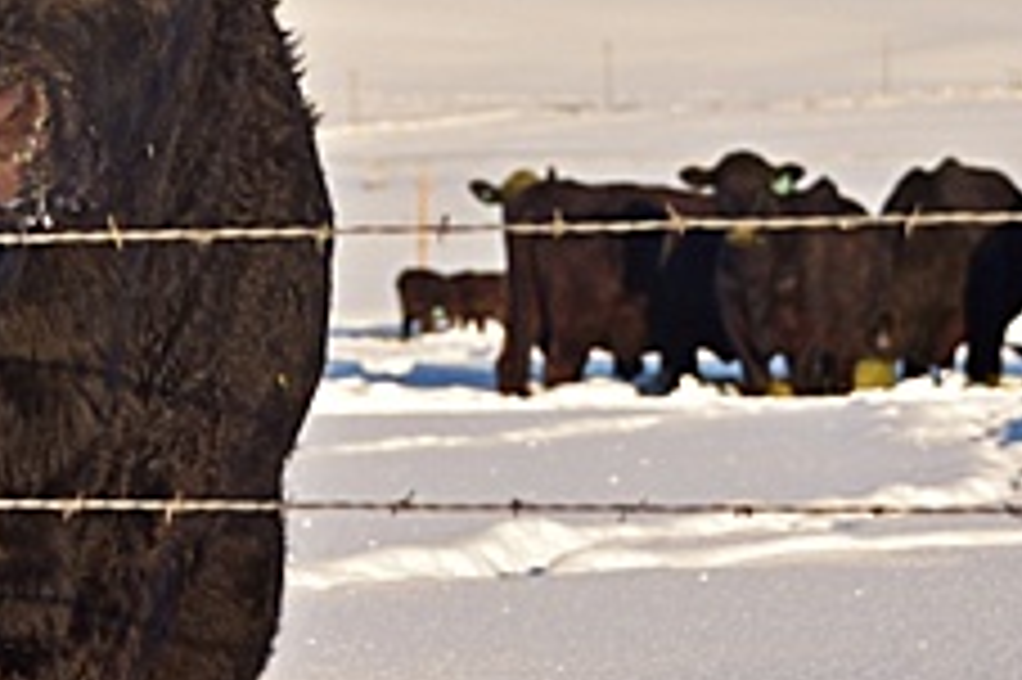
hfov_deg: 8.1
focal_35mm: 254
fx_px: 7205
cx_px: 491
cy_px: -45
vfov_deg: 5.4
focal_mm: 72
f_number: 5
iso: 200
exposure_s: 1/800
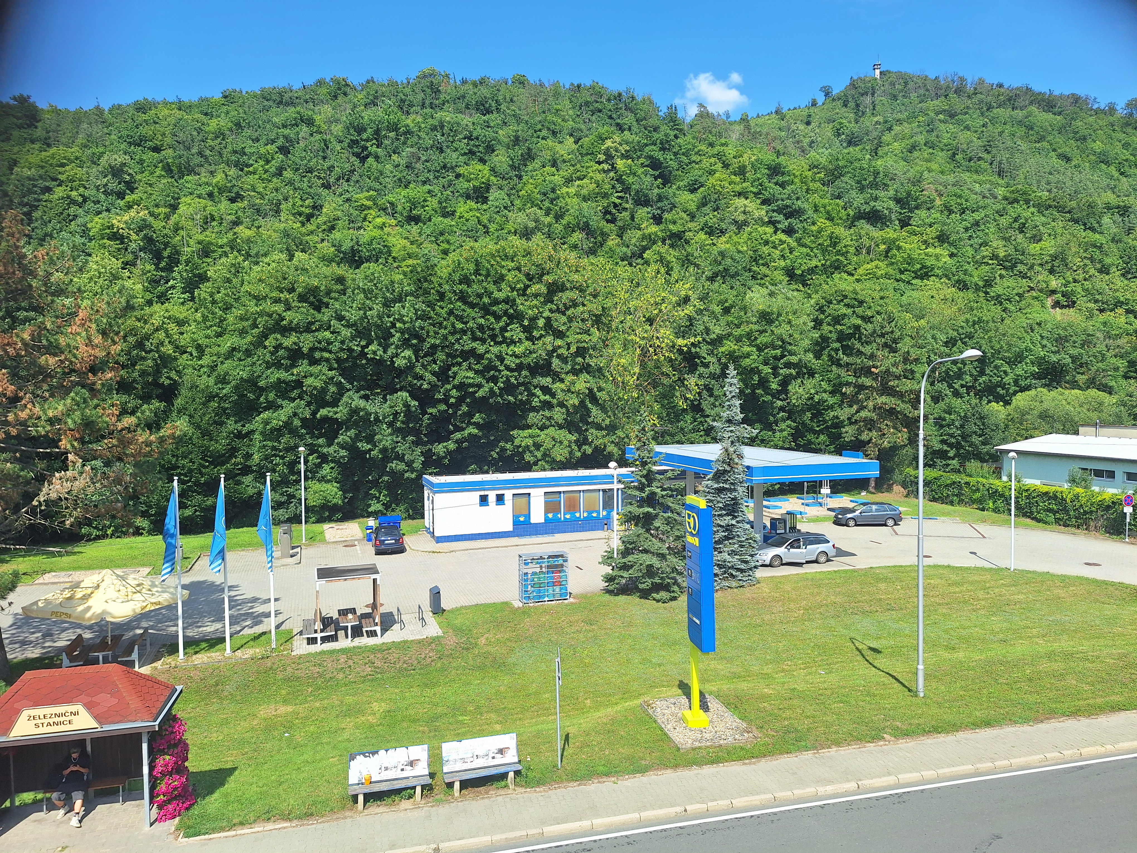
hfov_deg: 73.9
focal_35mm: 23
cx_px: 568
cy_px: 426
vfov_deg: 58.9
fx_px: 755
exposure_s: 1/2020
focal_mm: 5.54
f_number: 1.8
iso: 40
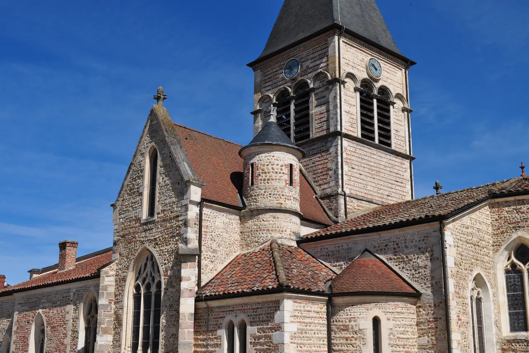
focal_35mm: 45
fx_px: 661
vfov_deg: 29.9
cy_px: 176
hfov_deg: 43.6
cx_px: 264
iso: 200
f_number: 11
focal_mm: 30
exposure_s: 1/500
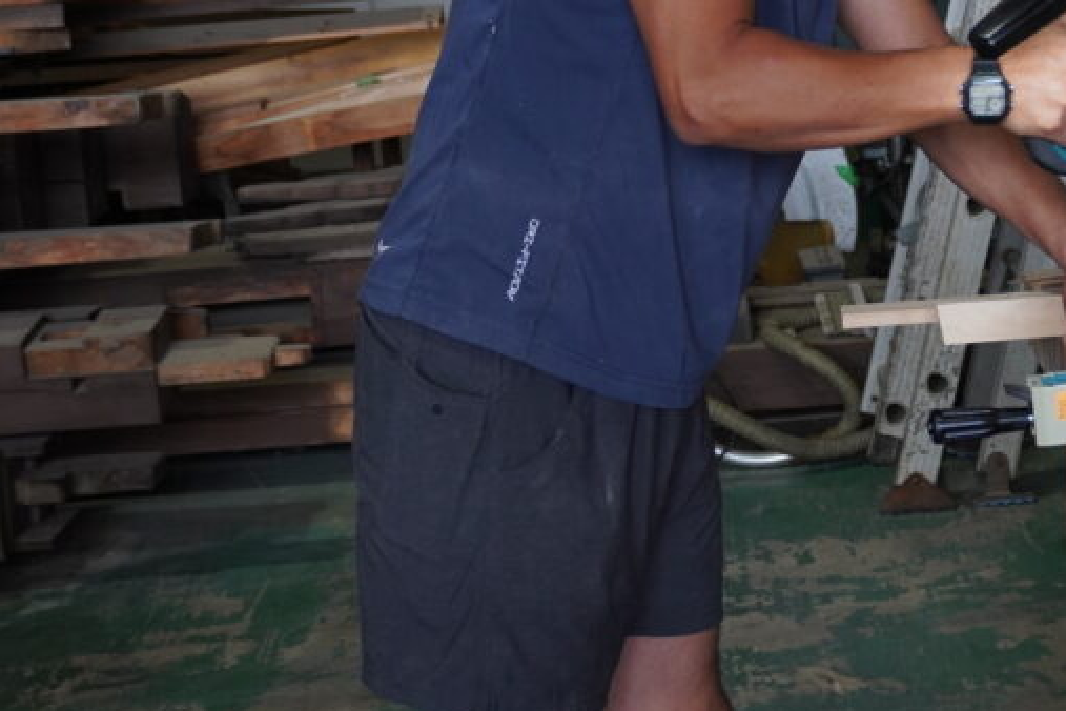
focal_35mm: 97
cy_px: 79
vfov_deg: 14.0
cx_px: 973
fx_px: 2872
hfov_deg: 20.6
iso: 640
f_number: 5
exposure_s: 1/80
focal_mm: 32
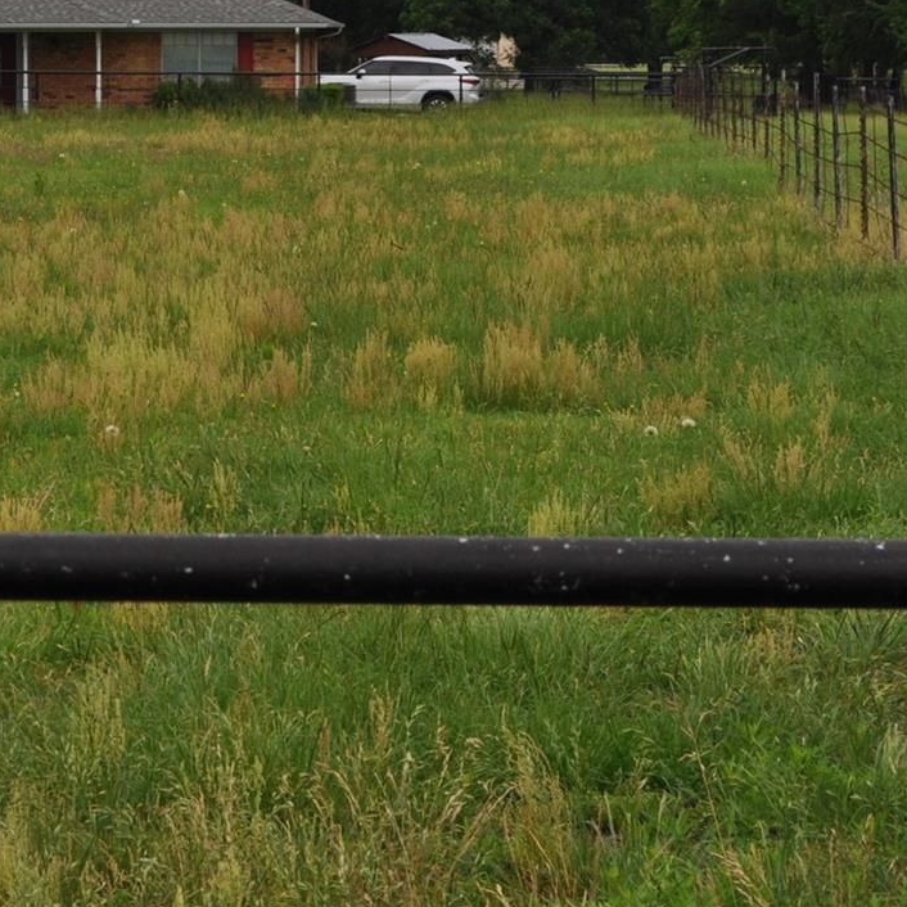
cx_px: -263
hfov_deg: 8.5
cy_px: 119
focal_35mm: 203
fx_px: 6025
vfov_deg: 8.6
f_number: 10
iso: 200
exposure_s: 1/400
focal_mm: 55
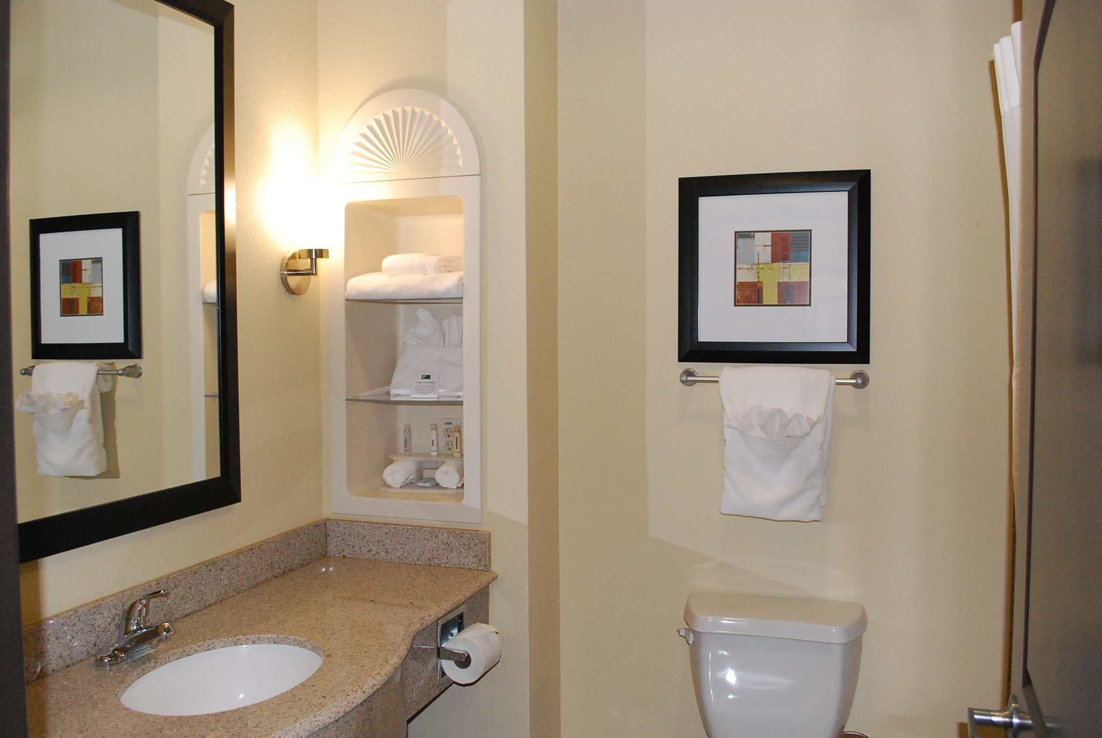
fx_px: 919
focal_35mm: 30
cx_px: 551
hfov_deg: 61.9
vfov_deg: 43.7
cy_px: 369
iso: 1600
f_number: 5.6
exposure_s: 1/60
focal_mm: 20
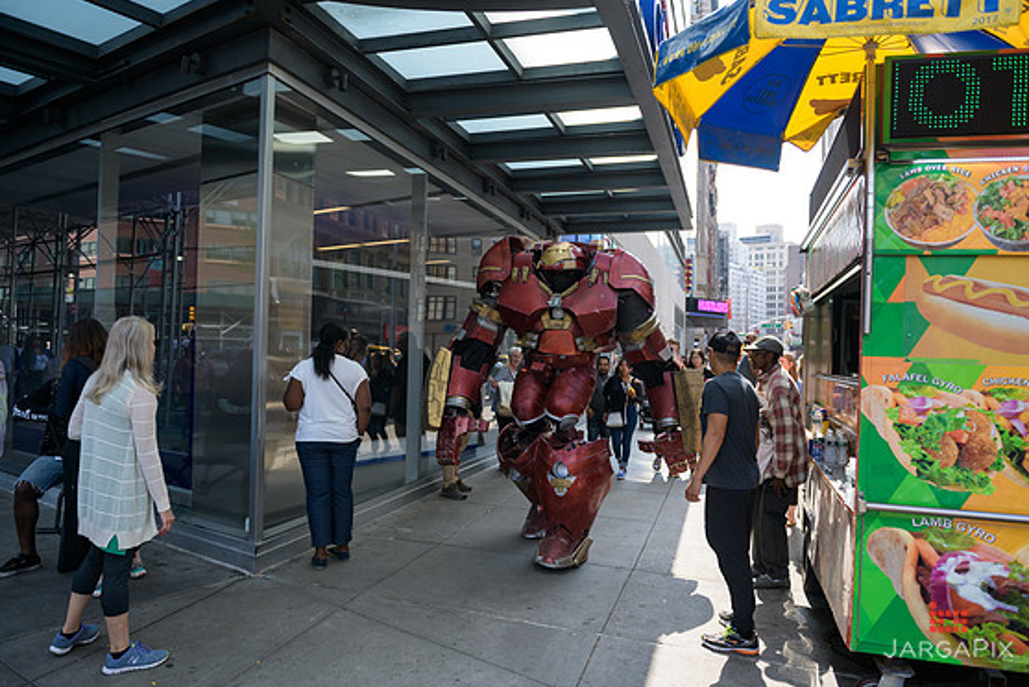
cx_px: 525
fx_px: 715
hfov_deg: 71.5
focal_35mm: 25
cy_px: 341
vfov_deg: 51.3
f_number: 3.2
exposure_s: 1/1250
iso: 200
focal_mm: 24
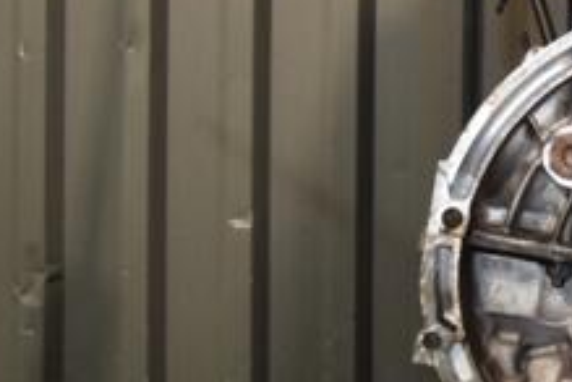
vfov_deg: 15.7
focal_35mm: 86
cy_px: 73
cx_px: 703
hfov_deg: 21.7
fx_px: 1372
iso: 800
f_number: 5
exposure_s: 1/60
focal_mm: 21
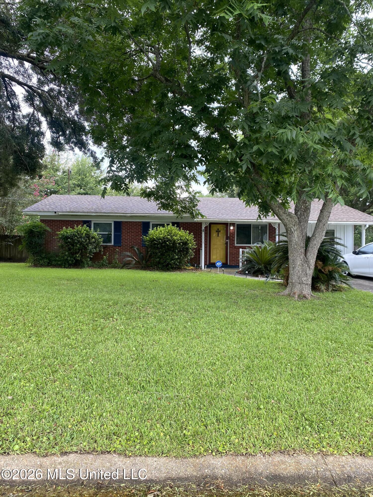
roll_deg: -0.4
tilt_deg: +0.3
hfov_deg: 53.1
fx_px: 374
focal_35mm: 26
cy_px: 248
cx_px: 186
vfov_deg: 67.3
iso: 40
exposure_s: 1/122
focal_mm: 4.25
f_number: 1.8
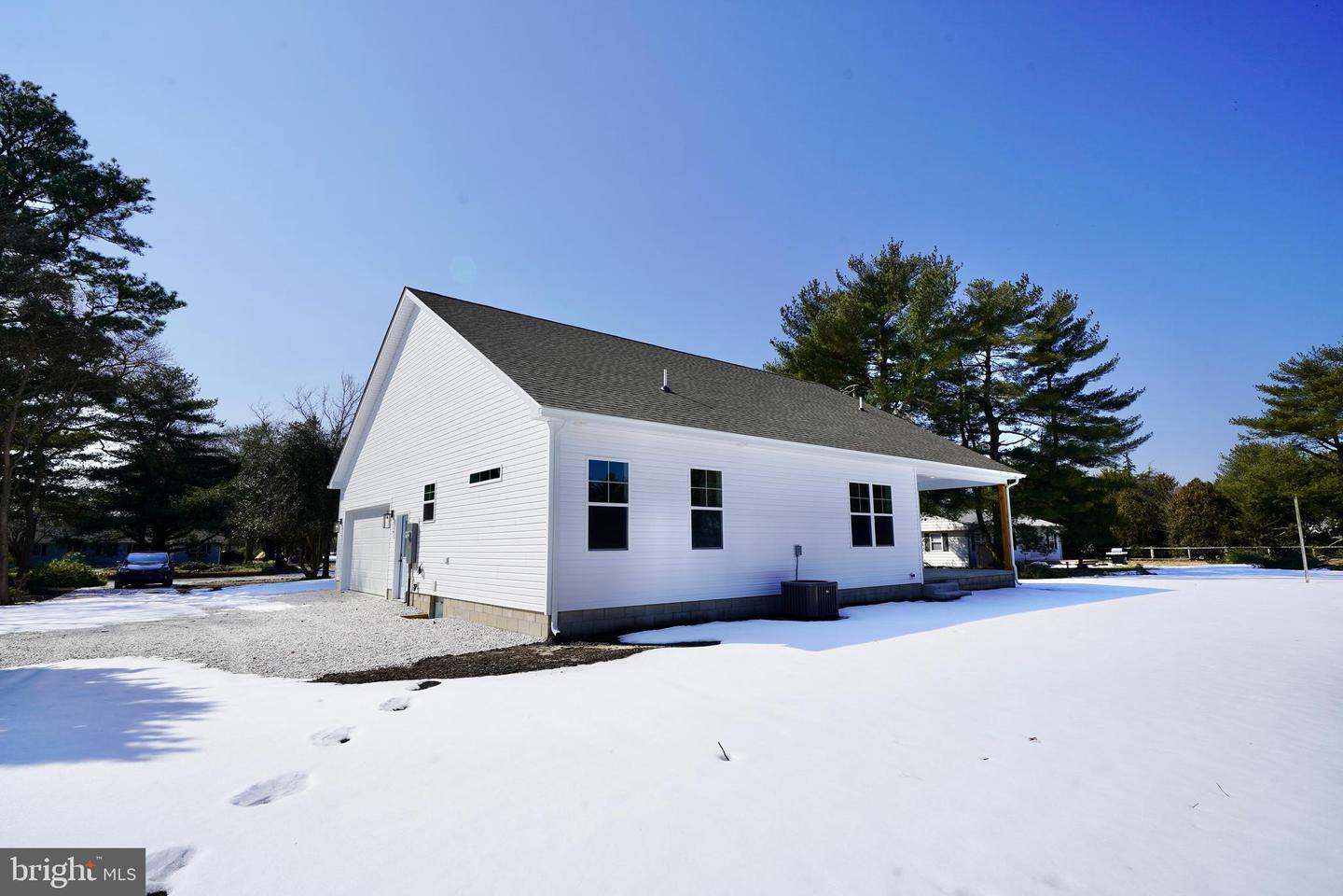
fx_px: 597
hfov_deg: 96.7
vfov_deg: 73.7
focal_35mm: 16
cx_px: 672
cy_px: 448
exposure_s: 1/250
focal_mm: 16
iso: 100
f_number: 10
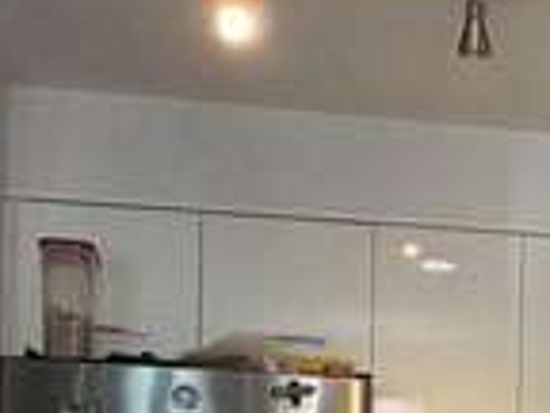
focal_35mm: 78
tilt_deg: +0.0
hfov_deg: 23.8
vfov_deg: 17.6
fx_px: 1239
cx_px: 569
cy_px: 554
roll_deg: -1.1
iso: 125
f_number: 2.2
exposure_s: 1/60
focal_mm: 2.22
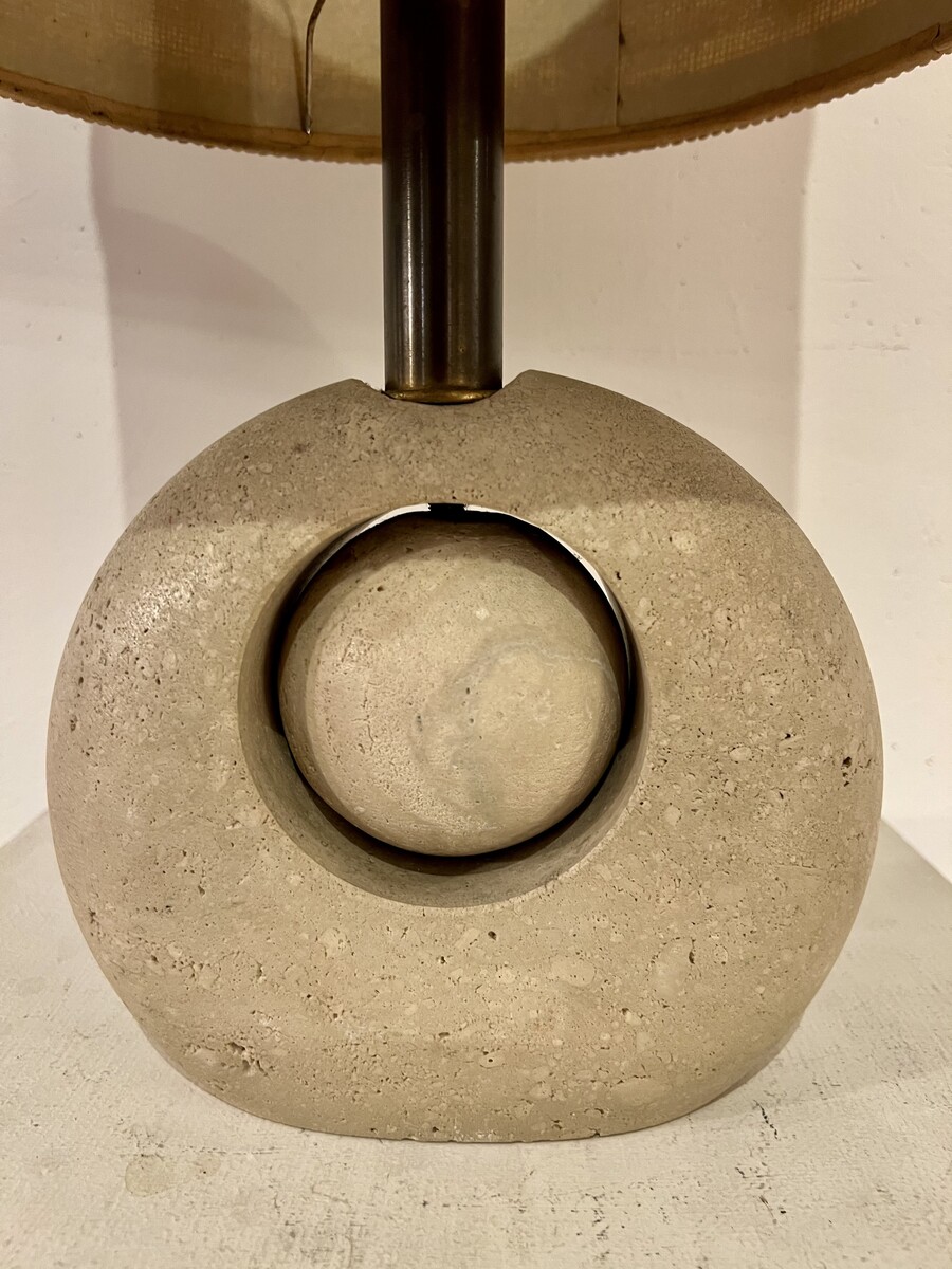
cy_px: 634
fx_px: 953
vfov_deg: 67.3
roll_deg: +0.4
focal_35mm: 26
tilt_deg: -12.1
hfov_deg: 53.1
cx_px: 476
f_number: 1.5
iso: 160
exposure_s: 1/50
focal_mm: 5.7
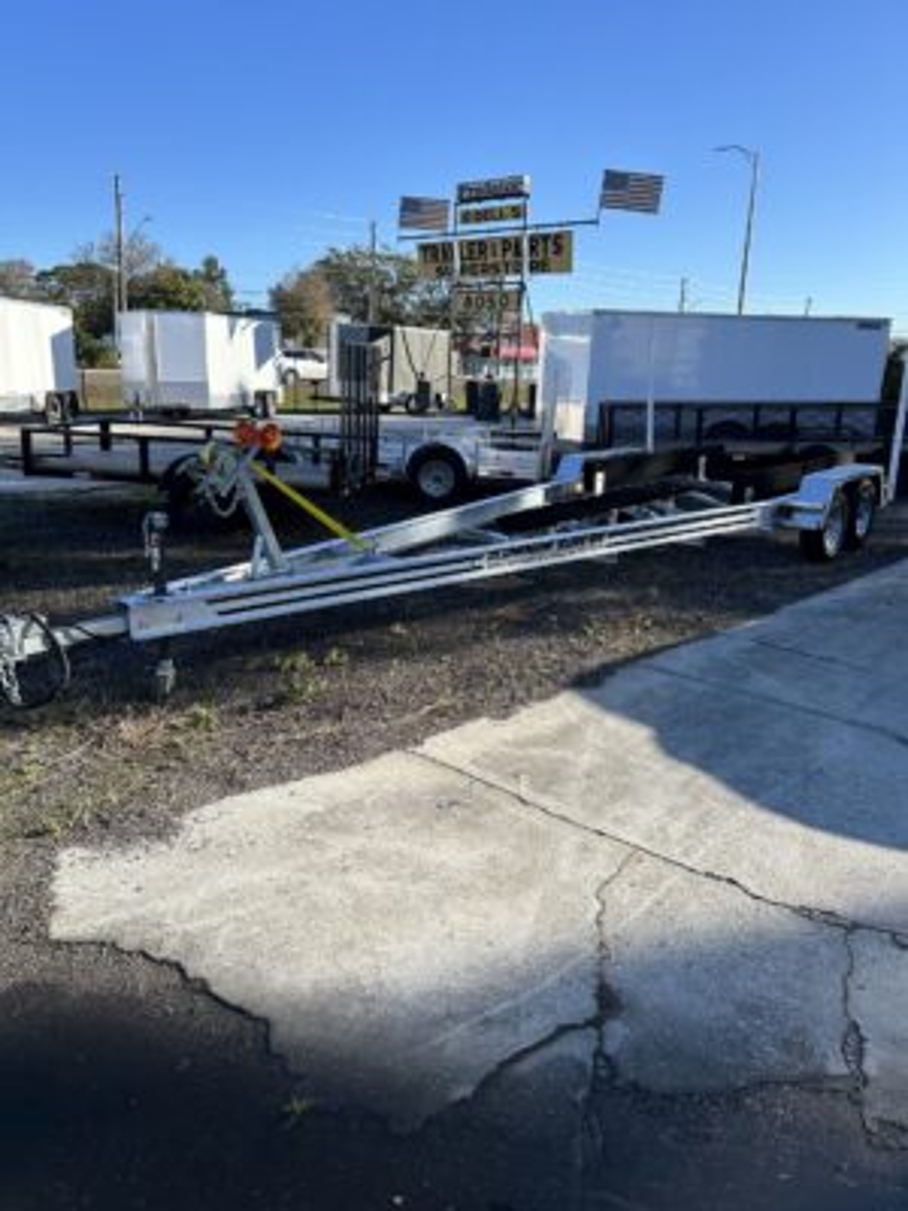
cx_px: 454
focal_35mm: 26
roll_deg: -1.1
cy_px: 606
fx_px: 909
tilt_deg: -14.1
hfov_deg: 53.1
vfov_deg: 67.3
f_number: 1.5
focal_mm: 5.7
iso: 50
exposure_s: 1/2513
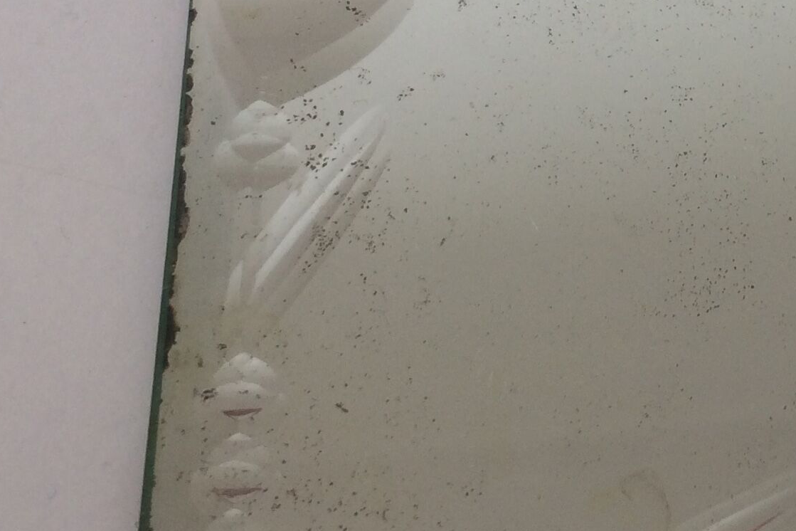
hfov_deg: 22.1
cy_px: -77
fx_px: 1946
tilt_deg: -63.8
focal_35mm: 88
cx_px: 822
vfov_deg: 15.1
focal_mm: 4.15
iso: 32
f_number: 2.2
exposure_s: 1/50
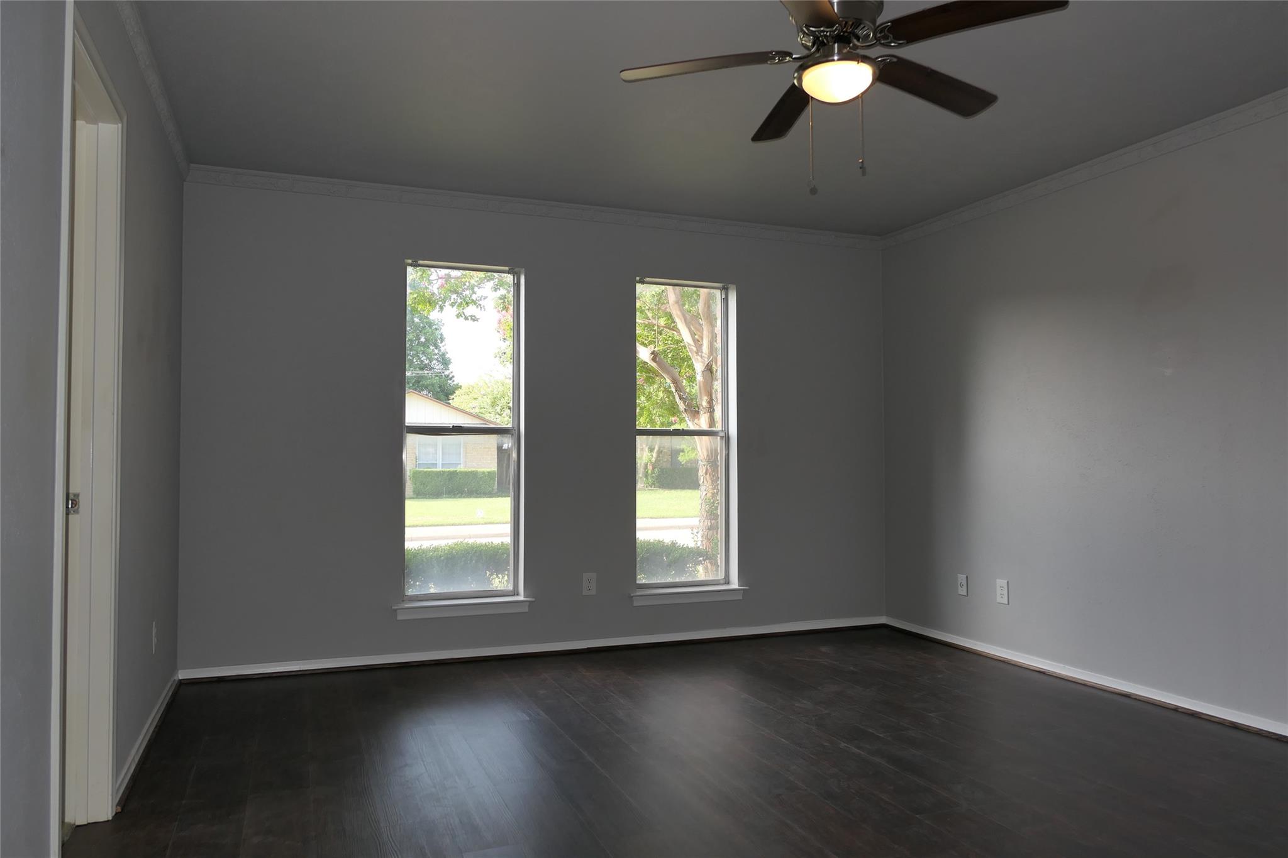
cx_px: 644
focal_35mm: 24
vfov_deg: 53.1
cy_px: 429
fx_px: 859
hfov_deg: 73.7
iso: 125
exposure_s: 1/125
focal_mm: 8.8
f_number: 2.5
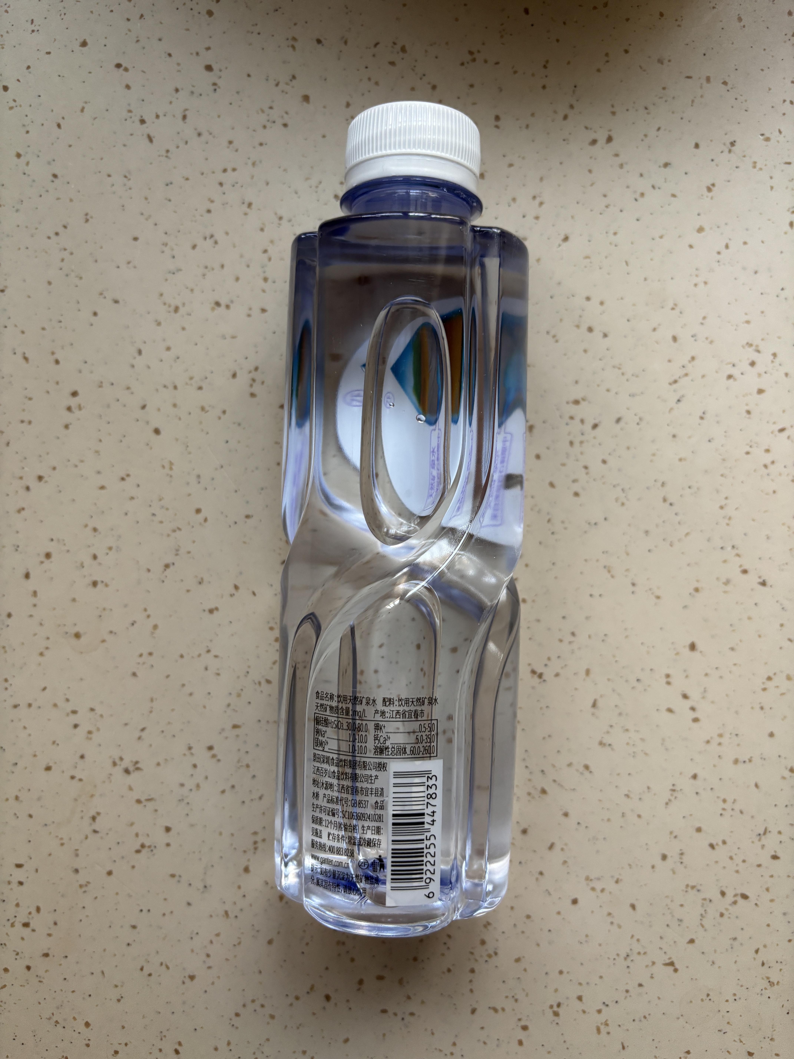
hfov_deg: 53.1
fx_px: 795
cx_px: 397
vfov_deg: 67.3
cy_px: 530
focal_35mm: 26
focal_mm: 5.96
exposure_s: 1/86
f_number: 1.6
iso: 125
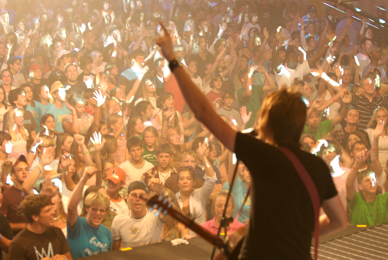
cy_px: 130
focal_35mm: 105
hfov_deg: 19.4
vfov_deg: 13.1
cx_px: 194
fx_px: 1133
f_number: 3.5
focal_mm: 70
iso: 640
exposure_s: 1/15
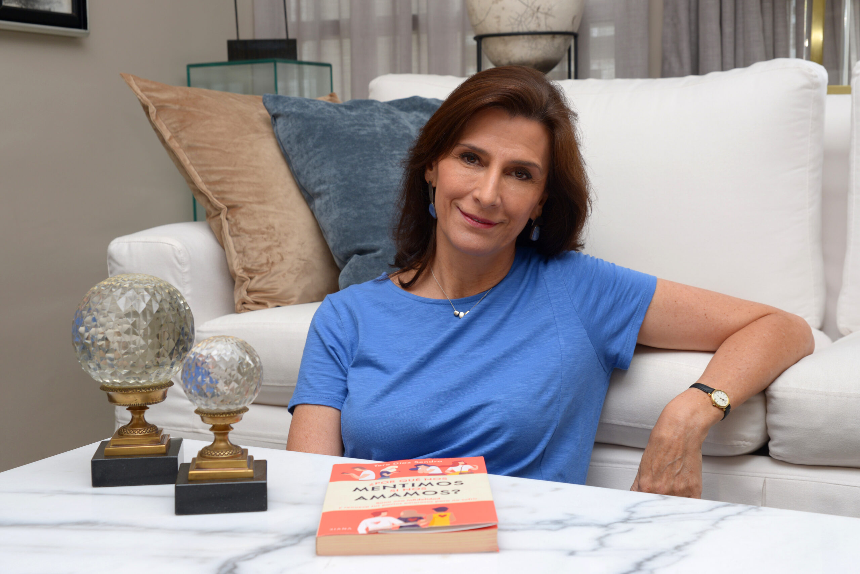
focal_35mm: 48
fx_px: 1147
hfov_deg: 41.1
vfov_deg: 28.1
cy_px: 287
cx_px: 430
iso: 200
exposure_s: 1/60
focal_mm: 48
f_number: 9
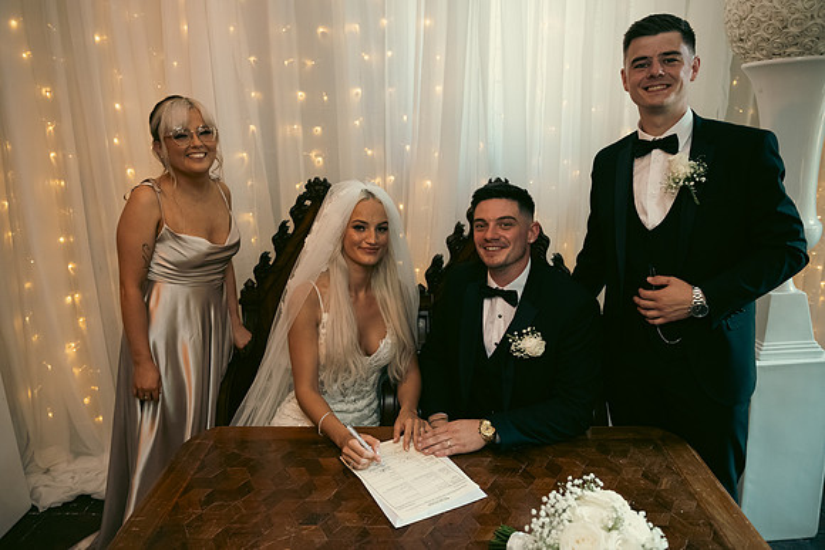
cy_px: 275
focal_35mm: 24
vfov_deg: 53.2
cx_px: 412
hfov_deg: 73.7
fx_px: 550
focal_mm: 24
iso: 1250
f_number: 3.5
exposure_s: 1/160
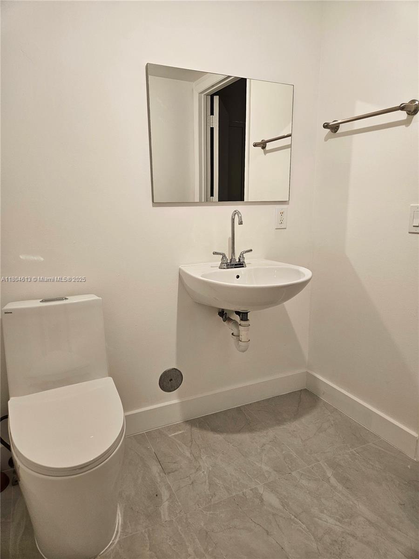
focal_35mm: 23
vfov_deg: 73.9
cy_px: 280
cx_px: 210
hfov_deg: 58.9
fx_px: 371
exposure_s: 1/120
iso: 160
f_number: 1.8
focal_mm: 5.4
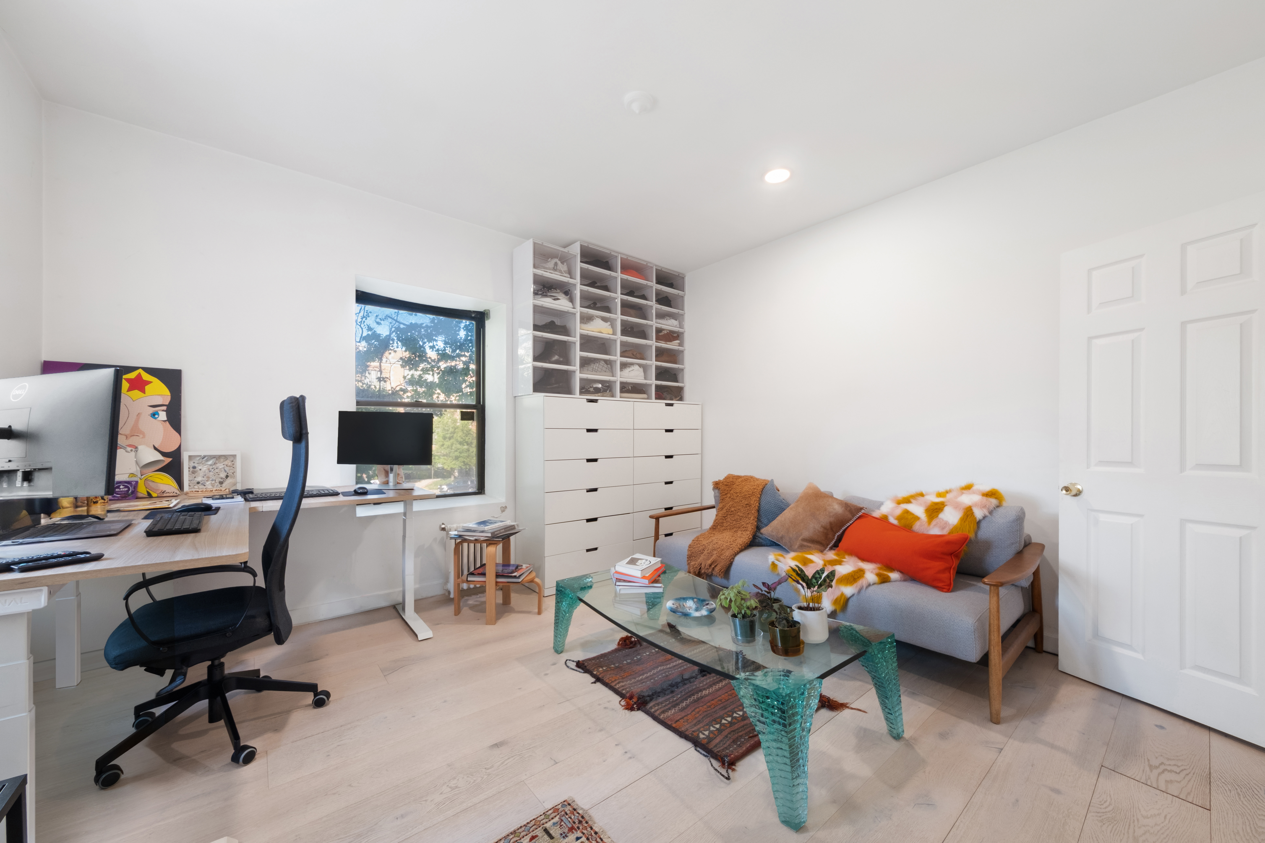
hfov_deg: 108.3
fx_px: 457
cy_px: 422
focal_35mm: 13
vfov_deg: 85.4
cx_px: 632
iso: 320
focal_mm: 8.6
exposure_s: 1/1.67
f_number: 9
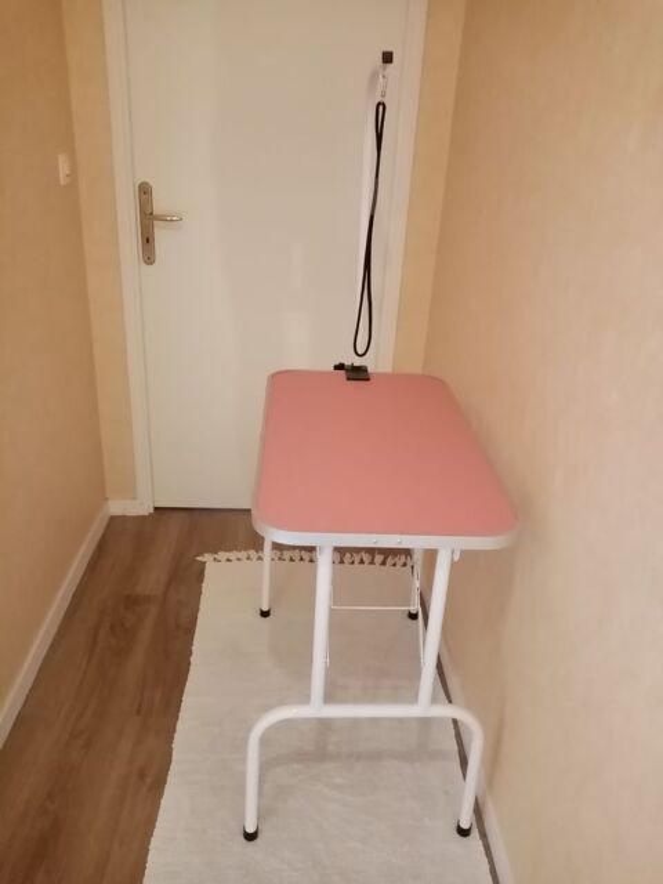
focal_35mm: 26
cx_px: 332
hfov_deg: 53.1
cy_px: 442
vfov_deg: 67.3
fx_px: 664
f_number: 1.8
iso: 1236
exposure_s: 1/20
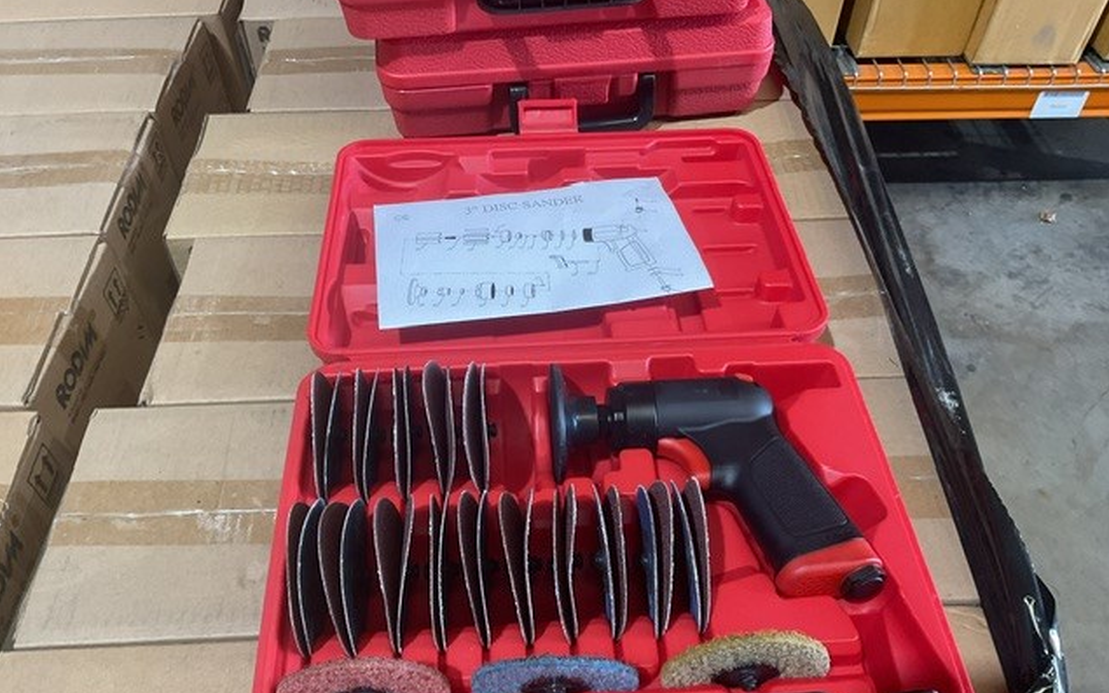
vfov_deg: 40.5
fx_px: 937
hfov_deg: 61.2
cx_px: 555
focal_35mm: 31
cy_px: 398
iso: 160
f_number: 1.8
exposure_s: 1/50
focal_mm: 3
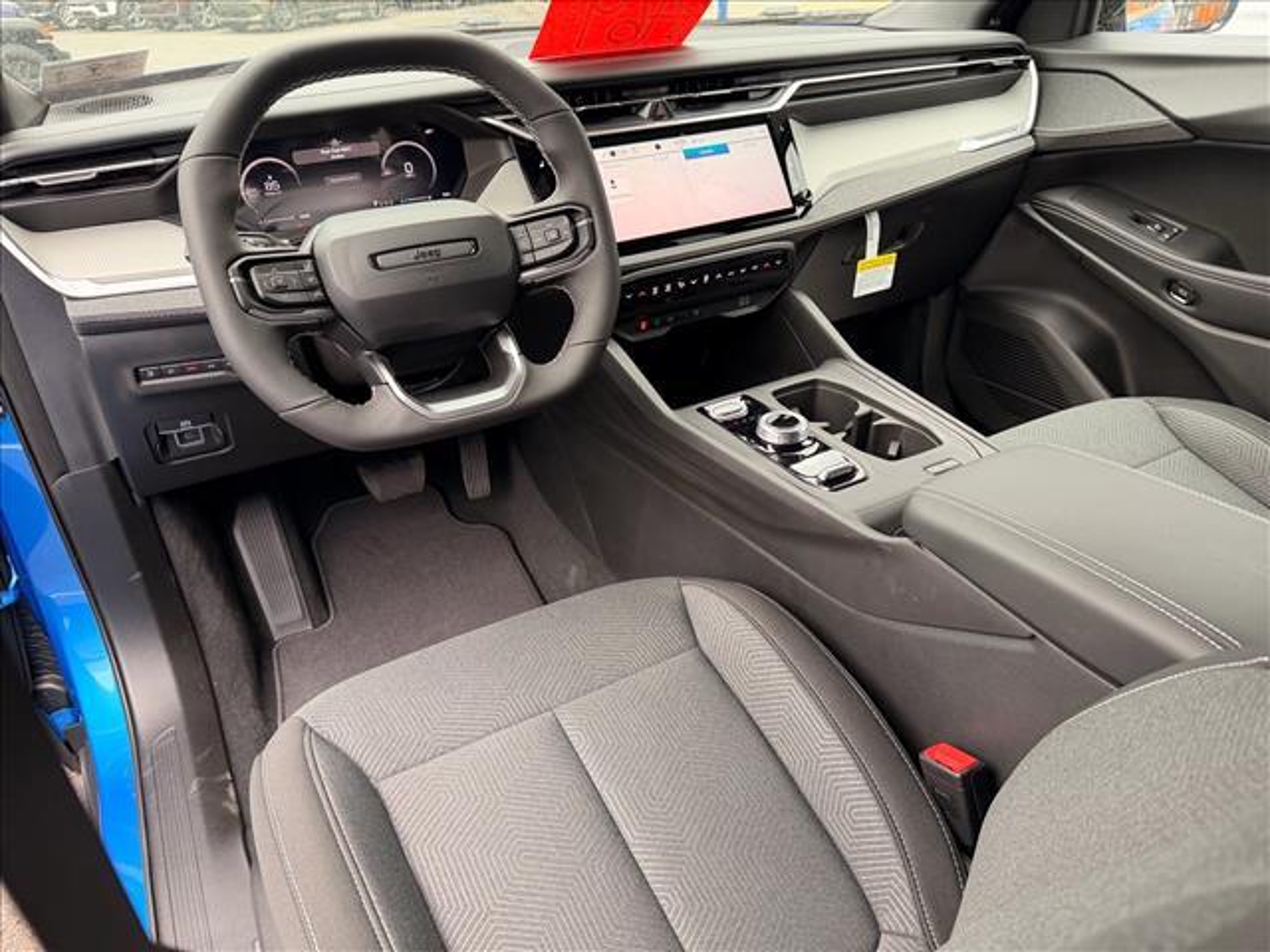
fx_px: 881
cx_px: 635
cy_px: 476
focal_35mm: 24
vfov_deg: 56.8
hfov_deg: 71.6
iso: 160
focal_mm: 6.76
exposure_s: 1/121
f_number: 1.78
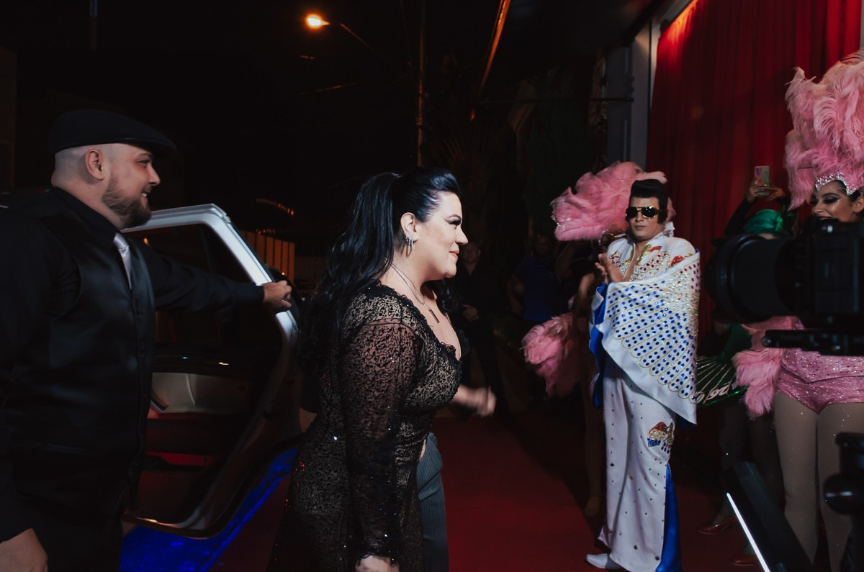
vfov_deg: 47.7
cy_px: 286
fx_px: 647
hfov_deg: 67.5
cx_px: 432
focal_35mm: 27
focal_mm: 18
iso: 800
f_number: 3.5
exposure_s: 1/50
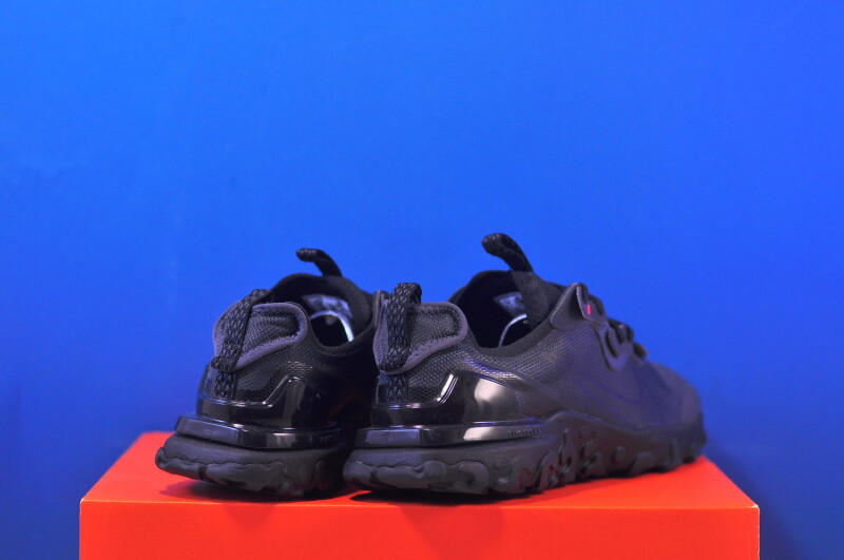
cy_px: 280
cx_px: 422
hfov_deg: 27.0
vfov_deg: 18.1
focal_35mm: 75
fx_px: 1756
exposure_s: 1/320
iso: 250
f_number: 2.5
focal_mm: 50
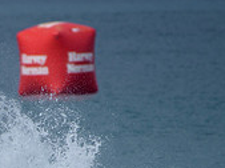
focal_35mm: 1655
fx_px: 10734
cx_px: -67
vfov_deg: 0.9
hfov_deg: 1.2
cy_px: 242
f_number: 5.6
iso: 220
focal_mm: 500
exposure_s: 1/2000
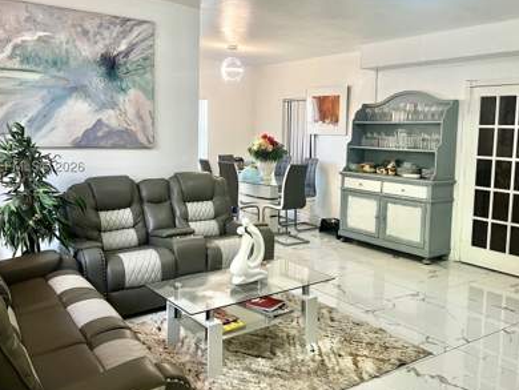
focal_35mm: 32
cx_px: 225
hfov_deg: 56.6
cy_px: 169
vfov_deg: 44.1
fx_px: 480
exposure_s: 1/88
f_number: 1.5
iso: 125
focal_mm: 5.7
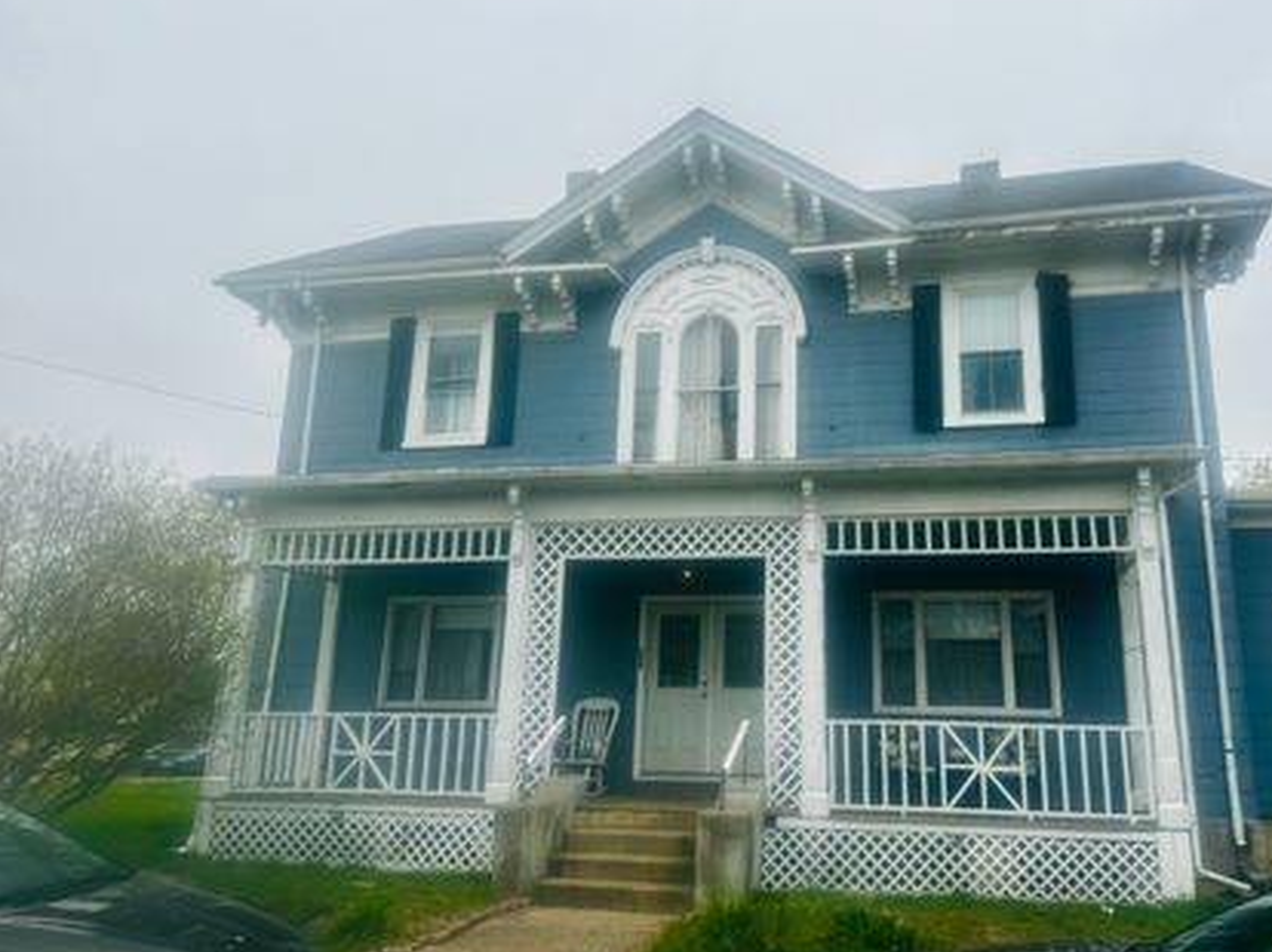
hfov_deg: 61.2
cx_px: 762
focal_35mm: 29
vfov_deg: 48.1
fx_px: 1065
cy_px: 428
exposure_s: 1/1495
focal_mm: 6.86
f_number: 1.78
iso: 80
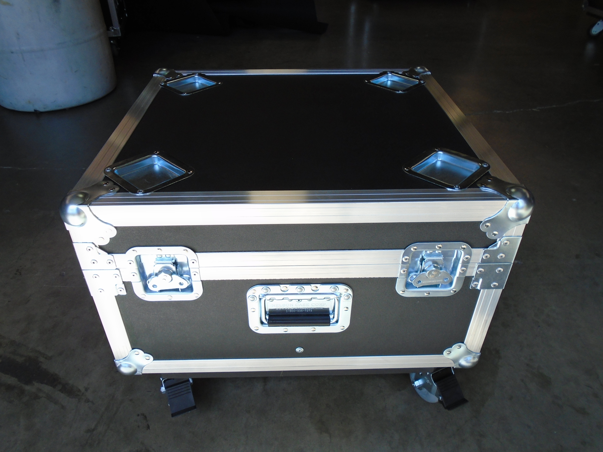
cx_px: 302
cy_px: 226
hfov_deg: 67.3
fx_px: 453
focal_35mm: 26
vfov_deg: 53.1
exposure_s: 1/200
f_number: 3.2
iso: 100
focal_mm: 4.6
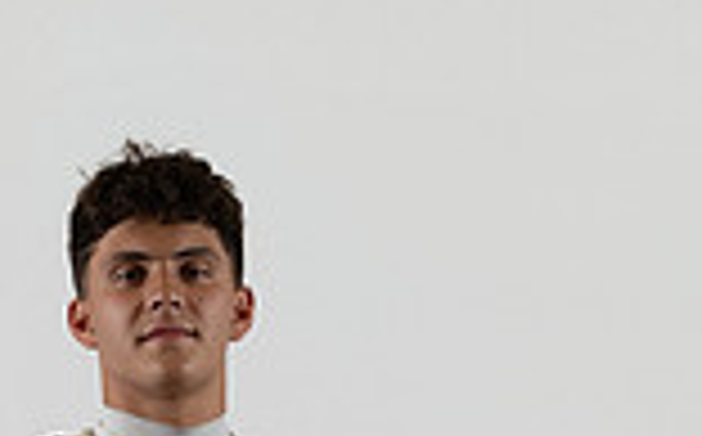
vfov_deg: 10.2
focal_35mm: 114
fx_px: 2179
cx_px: 198
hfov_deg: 18.2
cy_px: 984
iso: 250
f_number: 4
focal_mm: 38.7
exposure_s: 1/125
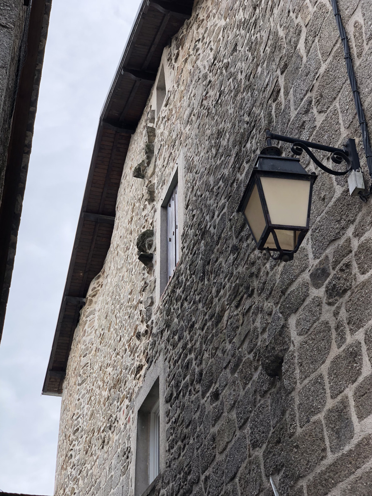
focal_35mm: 52
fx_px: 745
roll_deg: +2.2
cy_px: 248
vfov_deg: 36.8
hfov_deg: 28.0
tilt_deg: +36.8
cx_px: 186
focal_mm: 6
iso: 16
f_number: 2.4
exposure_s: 1/306
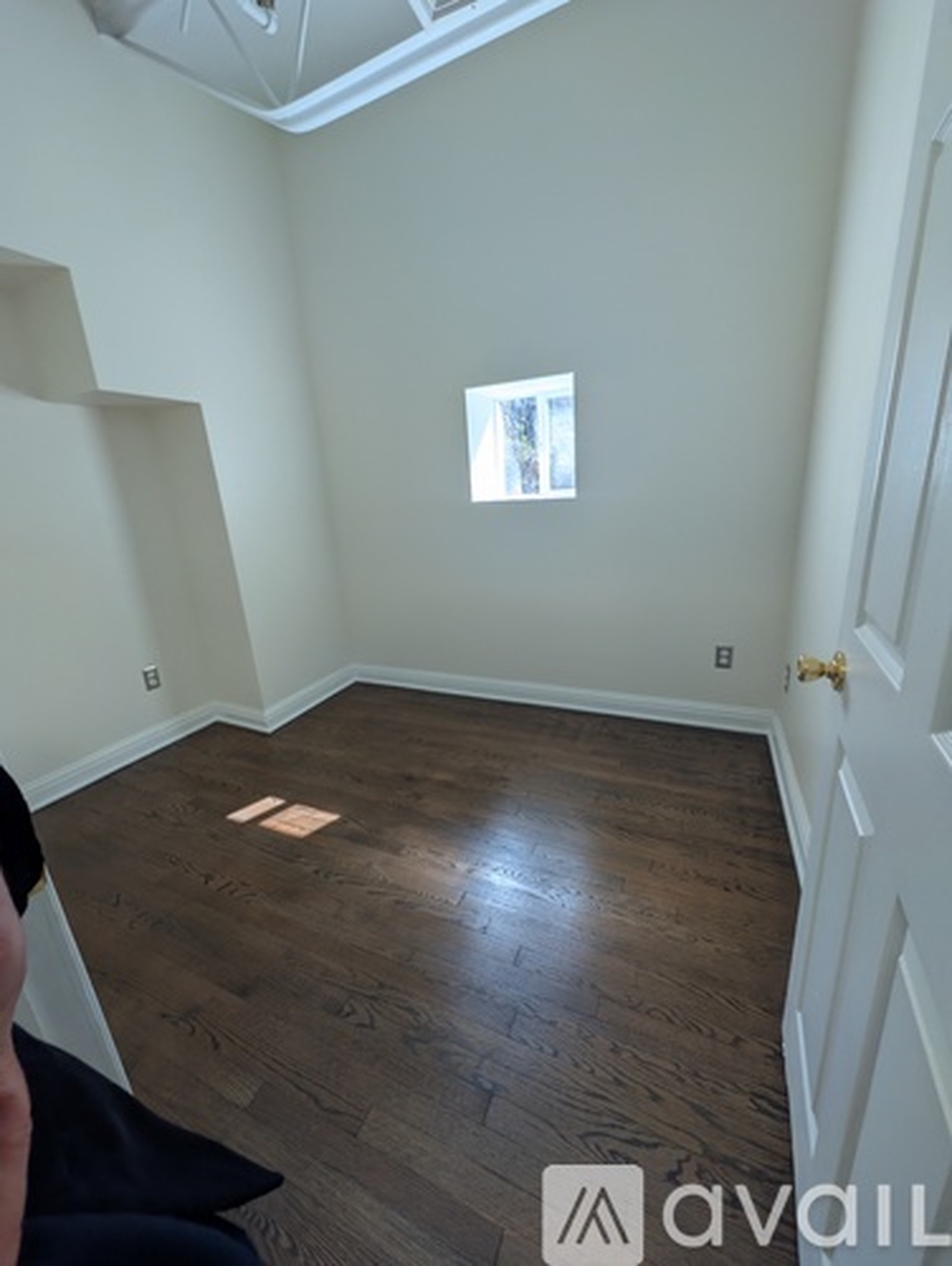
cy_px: 633
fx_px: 439
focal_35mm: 12
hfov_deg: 94.6
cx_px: 476
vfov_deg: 110.5
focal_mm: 2.02
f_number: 1.7
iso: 44
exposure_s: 1/188
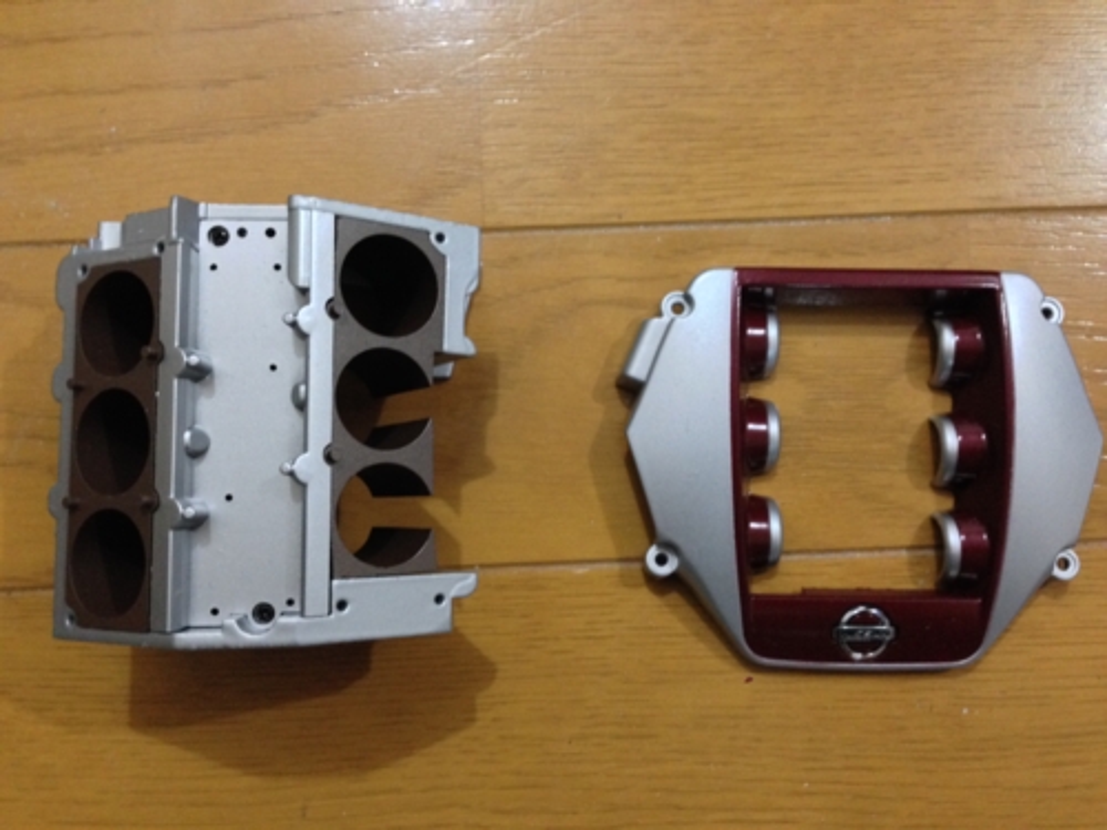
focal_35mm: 33
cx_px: 554
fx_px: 1055
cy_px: 415
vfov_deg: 42.9
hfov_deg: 55.4
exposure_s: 1/17
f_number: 2.4
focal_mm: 4.12
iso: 400
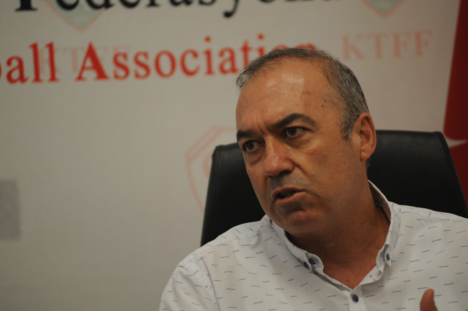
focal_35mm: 232
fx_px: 3014
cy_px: 165
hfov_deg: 8.9
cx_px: 228
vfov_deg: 5.9
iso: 1000
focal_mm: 185
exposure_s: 1/250
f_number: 2.8
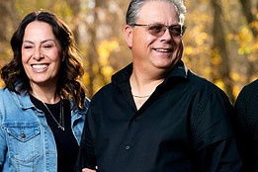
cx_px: 121
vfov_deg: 7.2
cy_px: 135
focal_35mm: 191
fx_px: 1369
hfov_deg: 10.8
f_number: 3.5
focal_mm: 86
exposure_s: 1/160
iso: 400
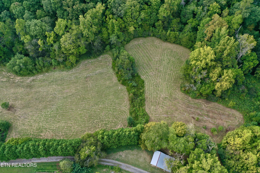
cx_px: 130
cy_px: 86
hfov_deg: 65.5
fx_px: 202
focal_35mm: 28
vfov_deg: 46.4
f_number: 2.8
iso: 100
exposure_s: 1/120
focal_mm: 10.26
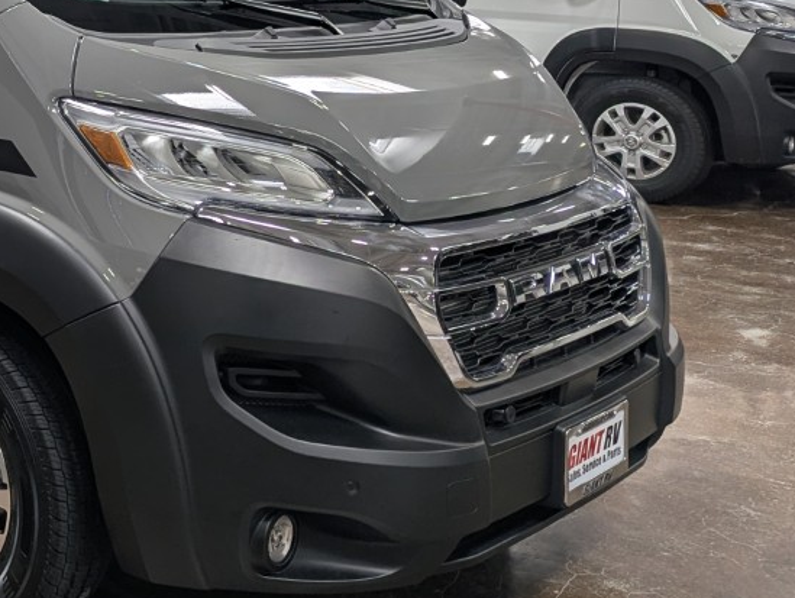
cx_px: -154
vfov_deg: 23.0
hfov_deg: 27.8
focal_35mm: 61
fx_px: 1402
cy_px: -12
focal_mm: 6.81
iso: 59
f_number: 1.85
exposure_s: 1/89.6
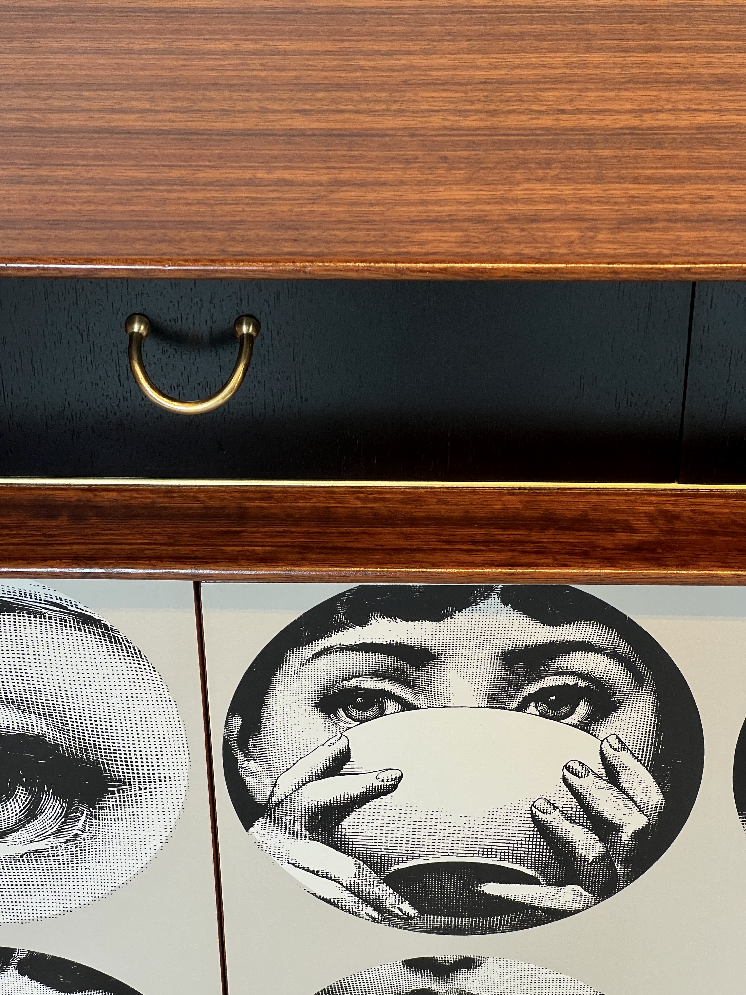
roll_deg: +1.0
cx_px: 373
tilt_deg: -35.5
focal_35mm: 77
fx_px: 2213
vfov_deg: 25.3
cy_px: 498
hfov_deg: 19.1
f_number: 2.8
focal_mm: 9
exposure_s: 1/50
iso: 125
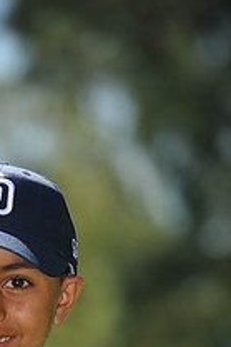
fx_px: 3885
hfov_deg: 3.4
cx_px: -33
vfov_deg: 5.1
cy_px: 478
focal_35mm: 403
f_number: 4
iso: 200
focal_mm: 145
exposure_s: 1/1250
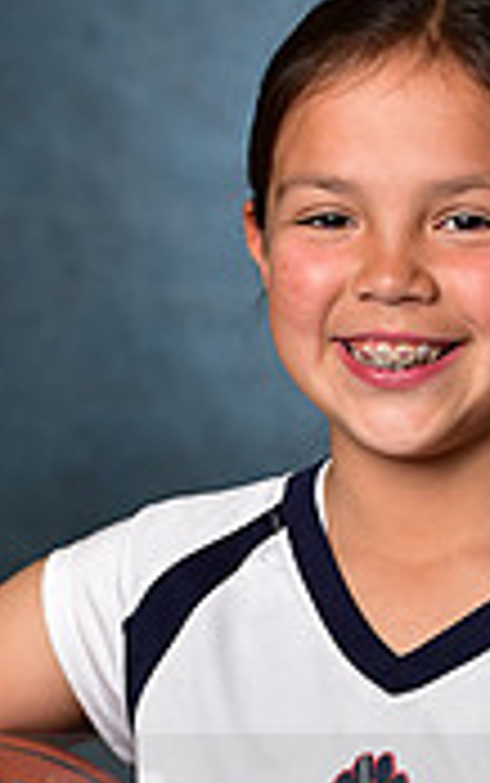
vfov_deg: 5.1
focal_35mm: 408
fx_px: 8703
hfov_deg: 3.2
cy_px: 796
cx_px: 371
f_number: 4.5
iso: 250
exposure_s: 1/200
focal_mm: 120
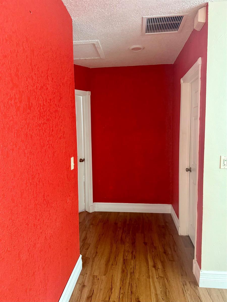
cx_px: 114
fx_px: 210
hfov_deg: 56.8
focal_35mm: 24
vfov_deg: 71.6
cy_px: 151
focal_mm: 6.76
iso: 640
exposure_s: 1/60
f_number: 1.78
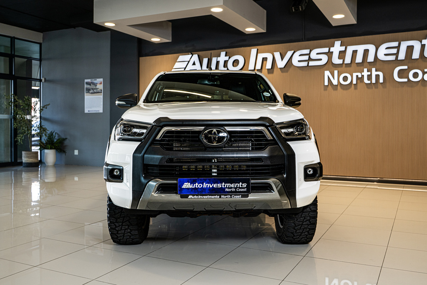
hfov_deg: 55.8
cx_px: 214
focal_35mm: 34
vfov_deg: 38.9
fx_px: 403
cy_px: 142
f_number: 4
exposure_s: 1/160
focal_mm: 34
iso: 400
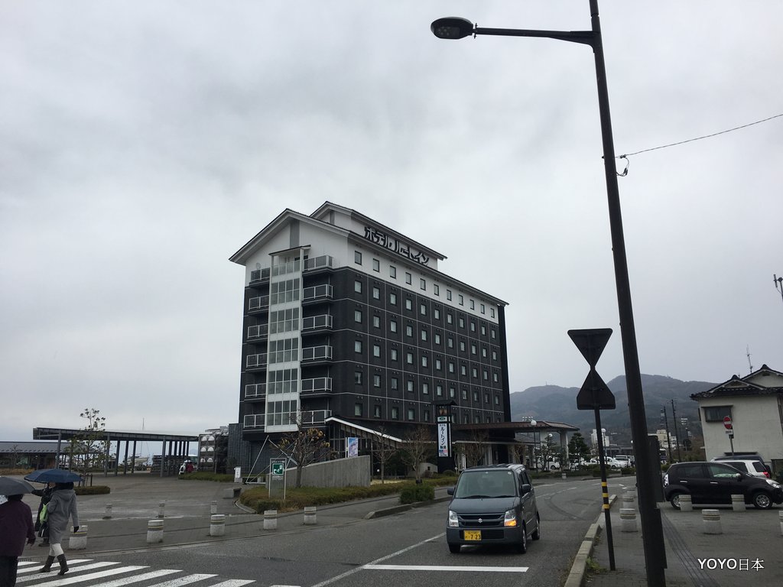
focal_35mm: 29
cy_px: 294
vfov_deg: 48.2
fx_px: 656
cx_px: 392
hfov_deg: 61.7
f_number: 2.2
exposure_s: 1/646
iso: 25
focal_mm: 4.15
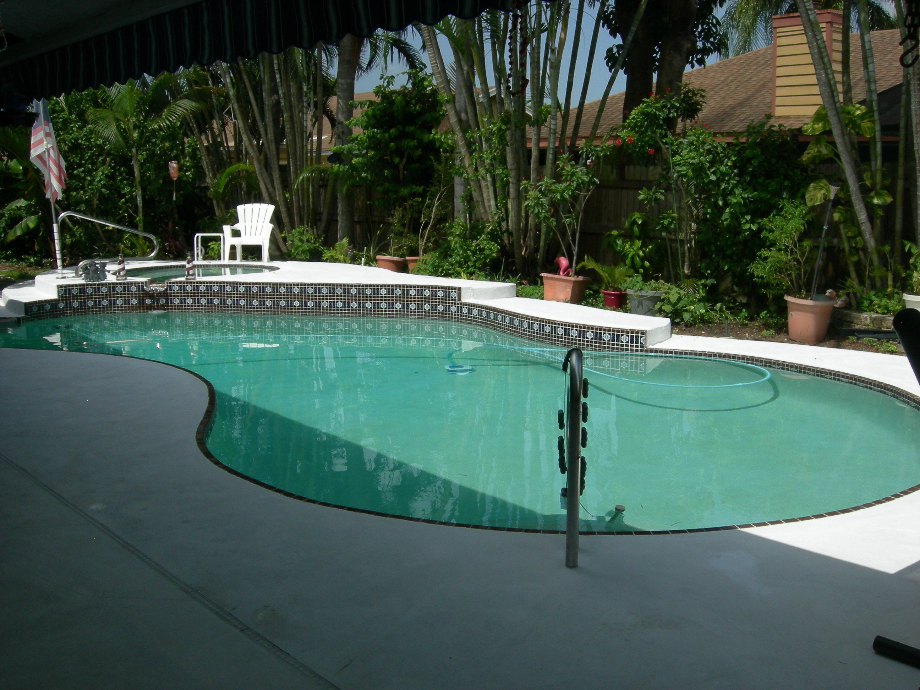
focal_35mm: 36
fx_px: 957
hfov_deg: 51.4
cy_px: 345
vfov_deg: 39.7
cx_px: 460
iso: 64
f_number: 6.8
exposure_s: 1/360
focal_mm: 7.5
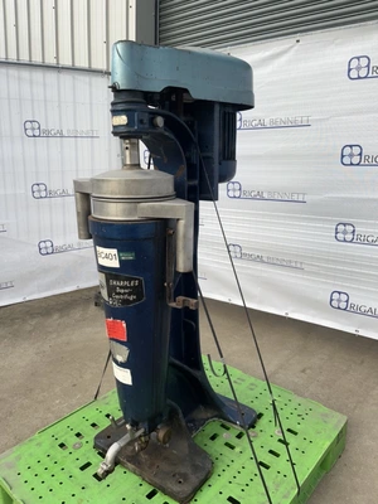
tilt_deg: -12.4
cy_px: 252
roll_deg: -0.6
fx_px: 379
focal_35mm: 26
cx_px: 189
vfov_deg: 67.3
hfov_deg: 53.1
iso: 32
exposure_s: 1/639
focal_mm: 5.1
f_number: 1.6
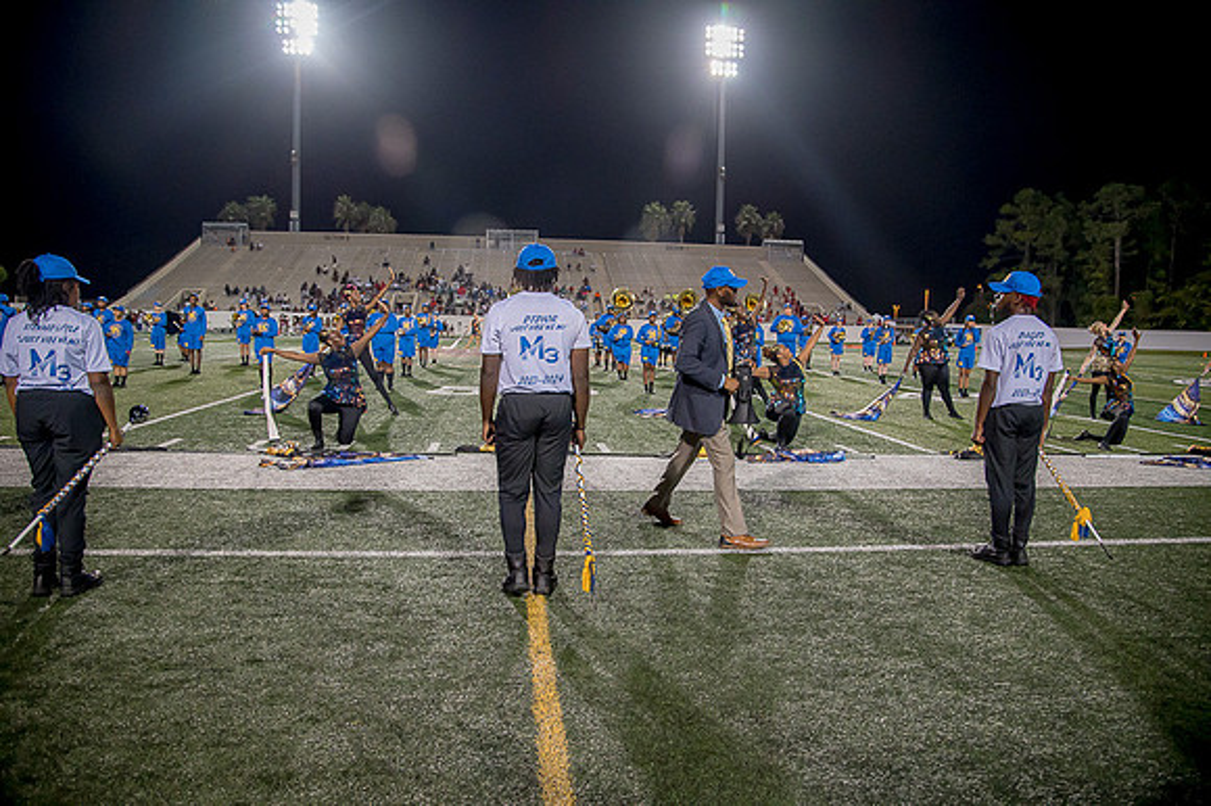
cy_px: 403
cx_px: 606
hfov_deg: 73.8
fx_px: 807
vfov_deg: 53.1
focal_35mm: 24
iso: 2000
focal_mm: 24
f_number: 4
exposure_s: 1/200
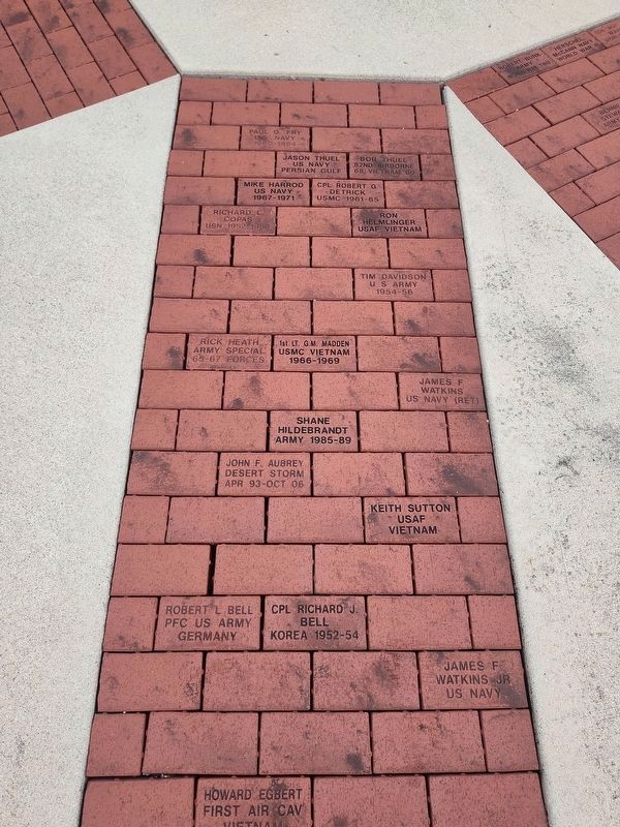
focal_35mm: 23
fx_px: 549
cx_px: 310
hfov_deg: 58.9
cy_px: 414
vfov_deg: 73.9
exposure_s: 1/224
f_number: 1.8
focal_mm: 5.56
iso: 100
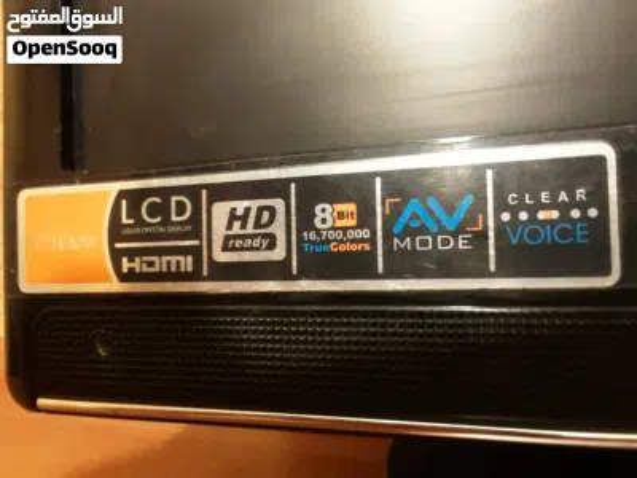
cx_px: 318
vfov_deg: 46.8
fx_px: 552
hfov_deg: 60.0
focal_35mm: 30
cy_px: 239
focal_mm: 2.2
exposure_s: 1/20
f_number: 1.9
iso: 500
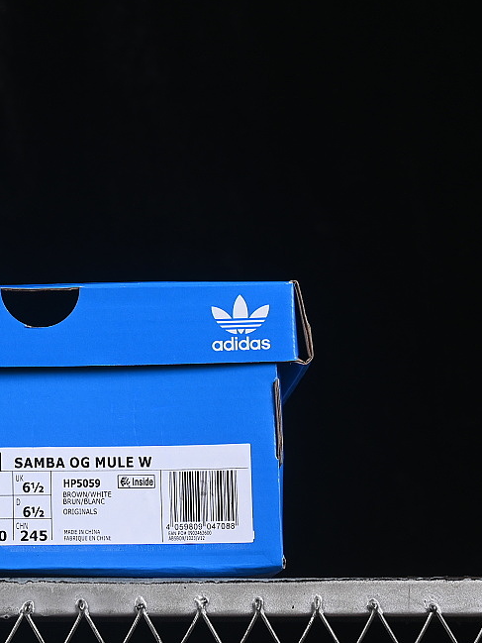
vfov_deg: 16.4
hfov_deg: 12.3
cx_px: 44
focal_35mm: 120
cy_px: 352
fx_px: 2227
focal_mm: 50
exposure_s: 1/80
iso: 160
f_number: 8
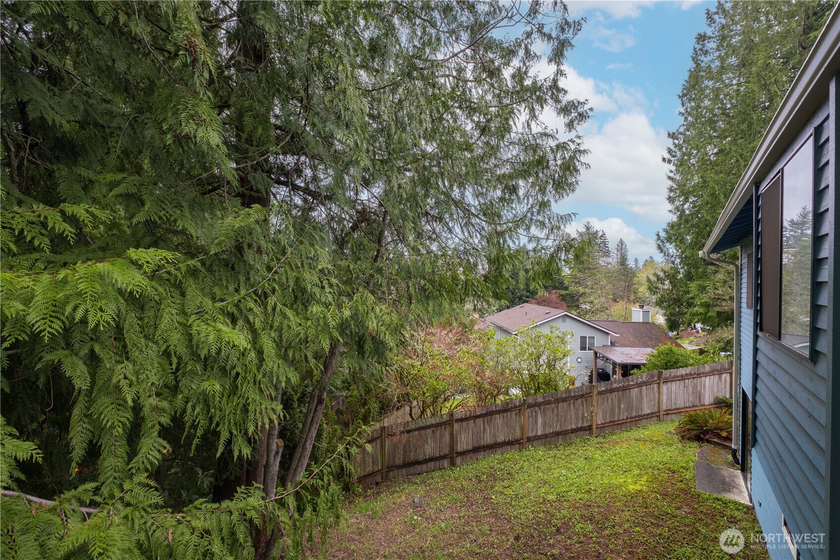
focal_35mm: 15
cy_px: 280
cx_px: 420
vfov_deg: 77.3
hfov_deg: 100.4
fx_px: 350
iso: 400
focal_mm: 10
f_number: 8
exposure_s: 1/8
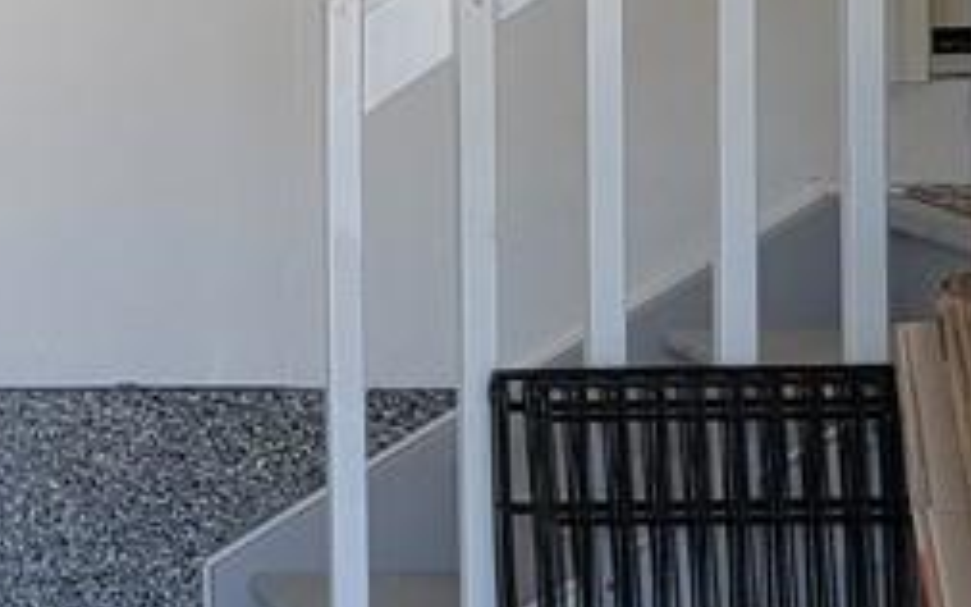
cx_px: -1965
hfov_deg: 9.8
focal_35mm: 161
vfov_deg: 8.1
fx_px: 4260
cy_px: 115
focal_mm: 6.7
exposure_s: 1/120
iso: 25
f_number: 1.8
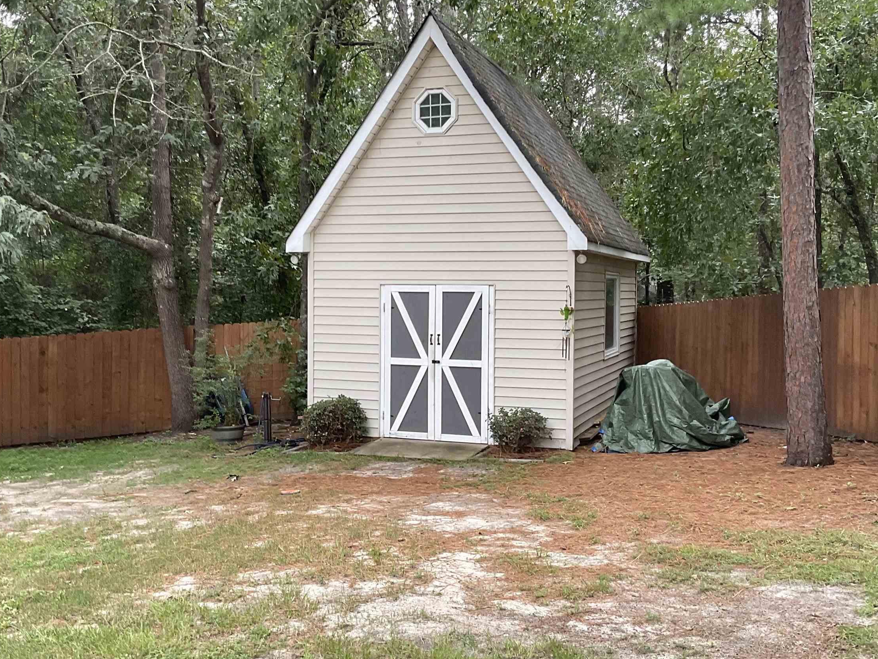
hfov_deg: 46.8
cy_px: 332
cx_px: 405
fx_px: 1015
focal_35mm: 40
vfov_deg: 36.0
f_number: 1.8
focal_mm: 3
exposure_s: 1/122
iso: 64
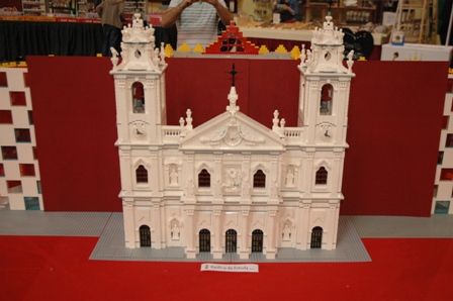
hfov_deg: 51.3
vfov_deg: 35.4
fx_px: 472
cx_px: 226
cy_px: 150
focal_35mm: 38
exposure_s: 1/100
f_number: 4
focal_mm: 25
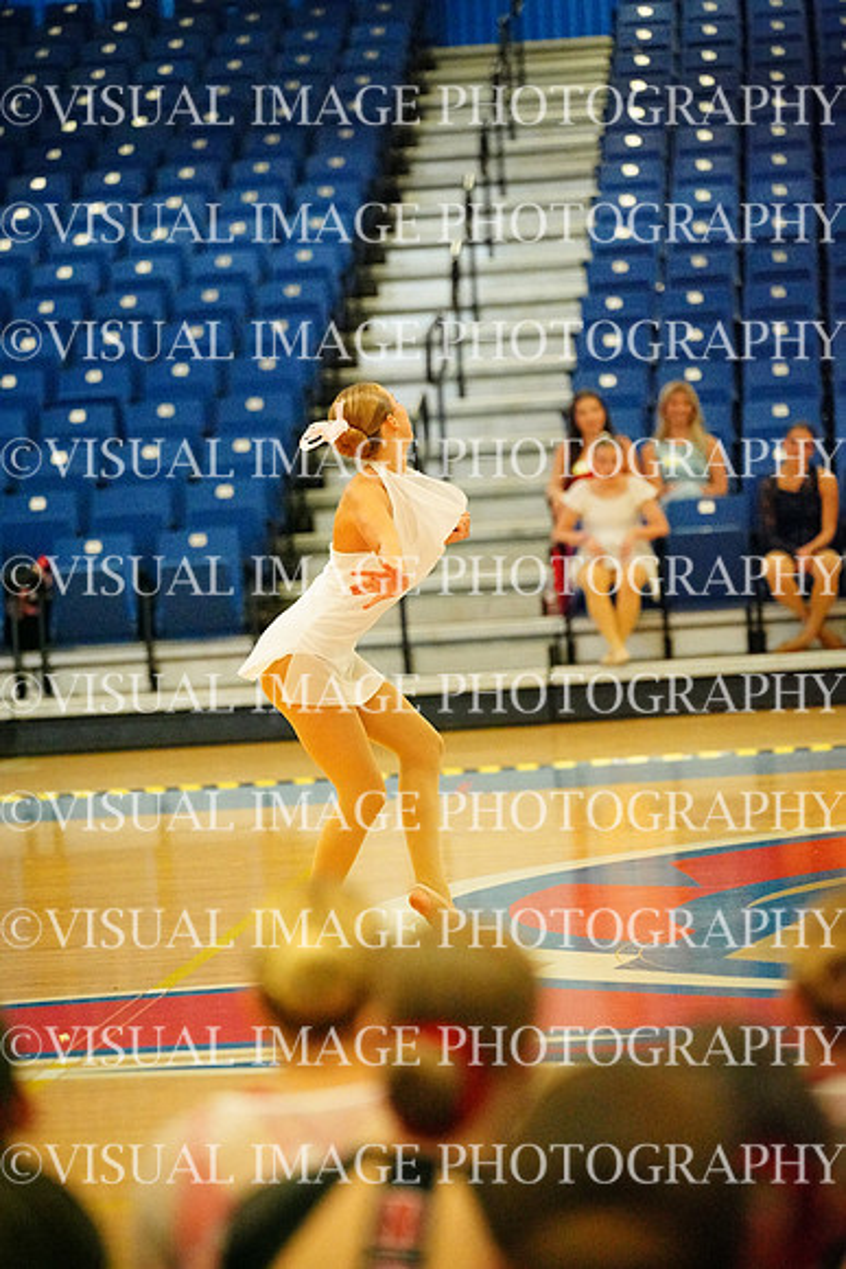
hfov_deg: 9.2
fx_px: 5284
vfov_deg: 13.7
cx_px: 423
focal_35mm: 150
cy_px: 634
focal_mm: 150
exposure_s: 1/1600
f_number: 2.8
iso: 25600
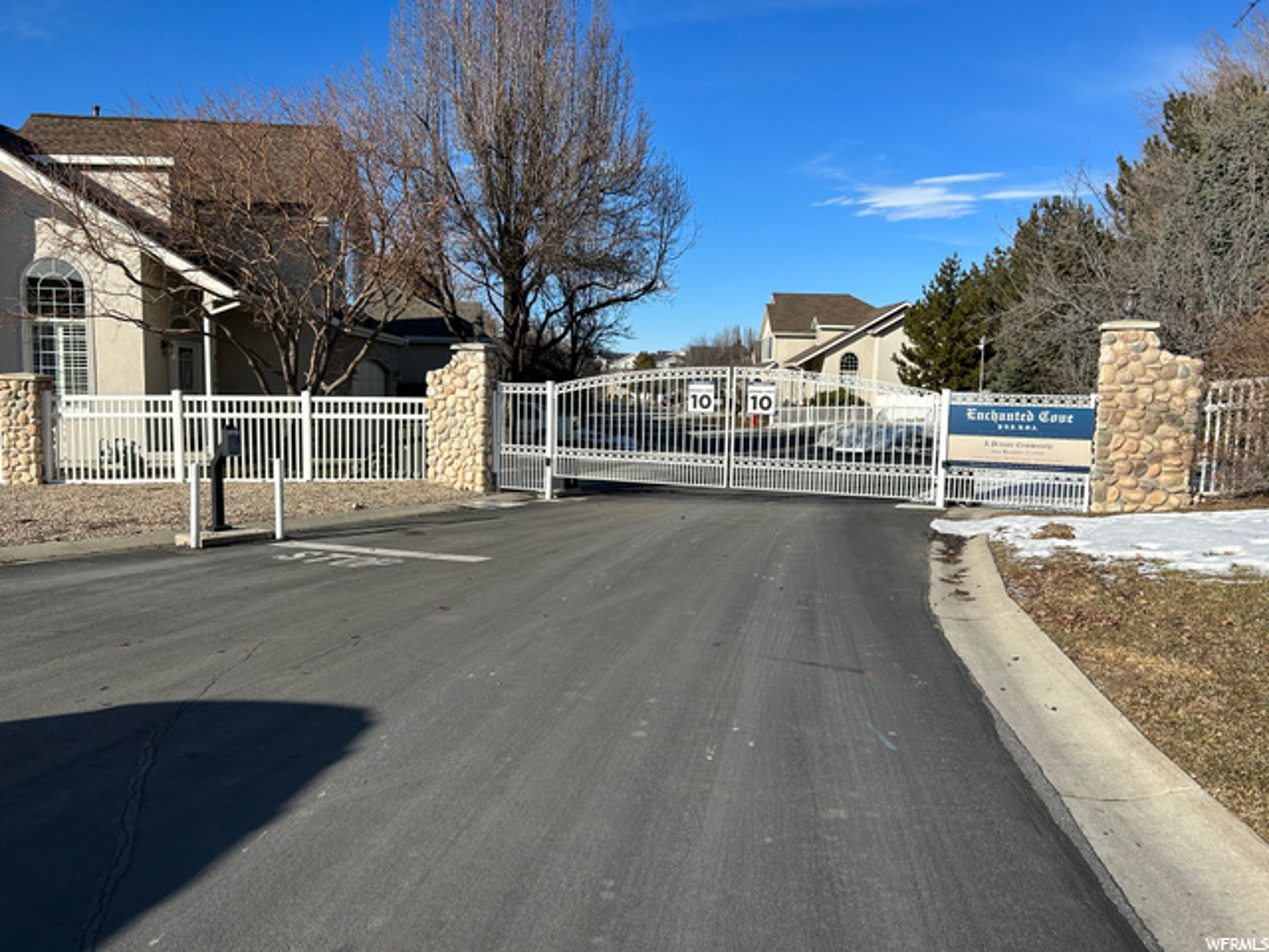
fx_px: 953
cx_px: 634
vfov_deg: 53.1
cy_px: 476
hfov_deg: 67.3
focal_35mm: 26
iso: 50
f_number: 1.5
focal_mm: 5.7
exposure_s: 1/5319
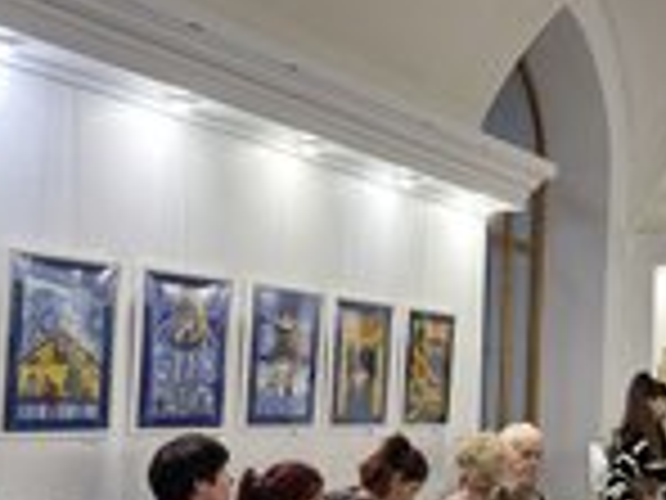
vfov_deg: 22.3
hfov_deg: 28.5
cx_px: 621
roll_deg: -1.6
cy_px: 405
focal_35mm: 65
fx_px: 1251
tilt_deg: -0.2
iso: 200
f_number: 1.78
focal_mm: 6.76
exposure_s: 1/50
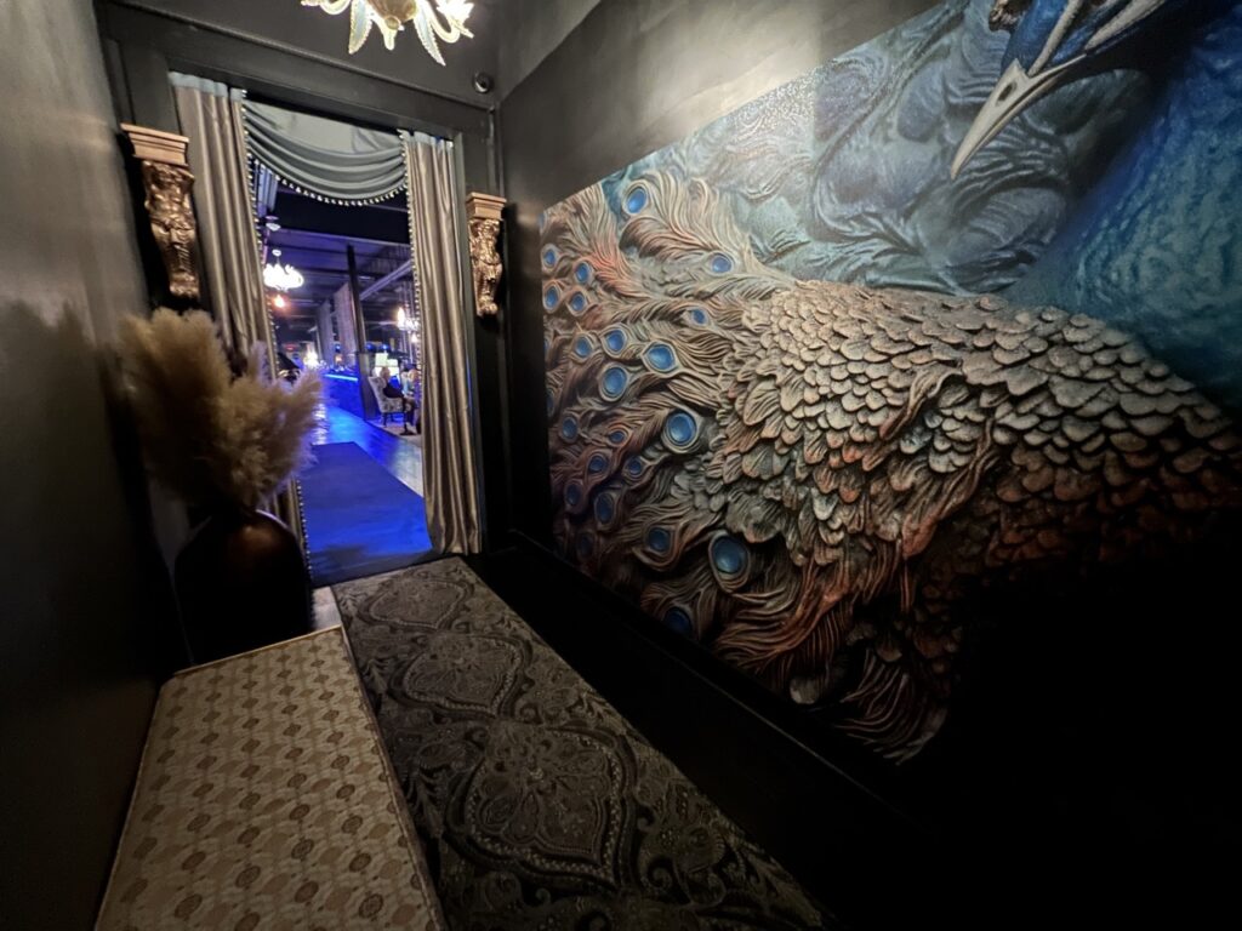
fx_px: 466
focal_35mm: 13
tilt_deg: -12.8
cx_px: 621
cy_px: 466
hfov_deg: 106.2
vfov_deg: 89.9
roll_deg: +0.6
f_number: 1.8
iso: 800
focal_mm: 1.57
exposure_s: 1/8
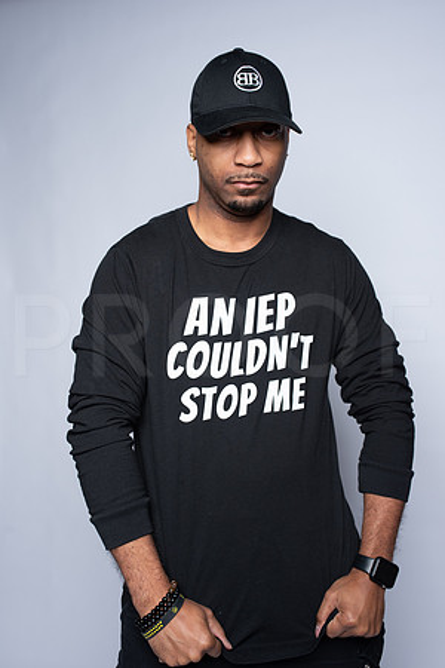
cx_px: 222
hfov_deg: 37.9
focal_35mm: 35
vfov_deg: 54.4
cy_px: 334
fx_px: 649
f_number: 6.3
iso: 250
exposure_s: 1/200
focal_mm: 35
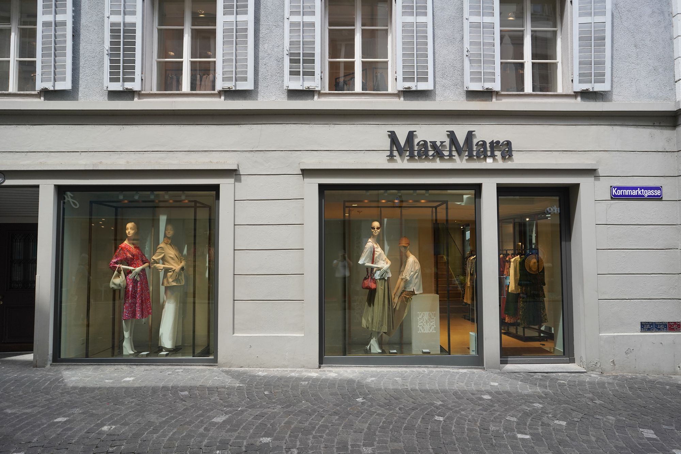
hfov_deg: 73.7
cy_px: 227
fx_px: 454
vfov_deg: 53.1
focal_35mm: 24
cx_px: 340
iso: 500
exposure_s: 1/320
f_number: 8
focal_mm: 24
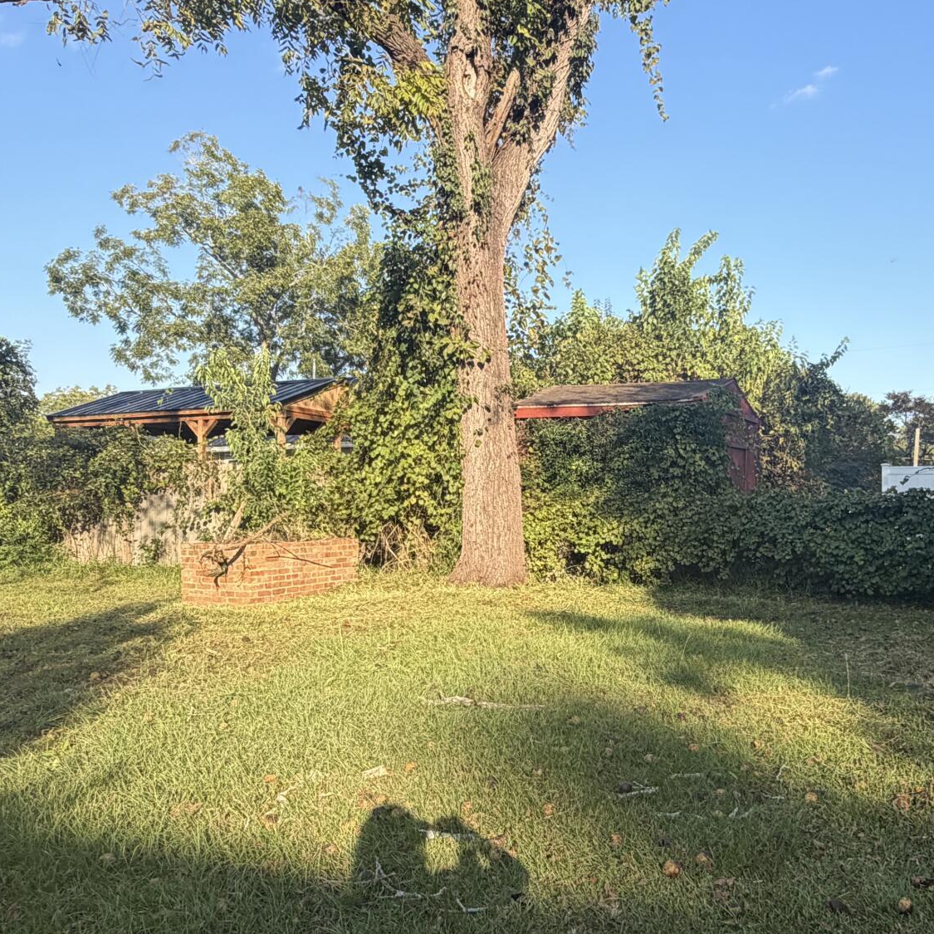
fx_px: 1007
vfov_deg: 49.7
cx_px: 643
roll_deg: -0.7
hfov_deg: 48.7
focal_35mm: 33
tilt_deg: +2.6
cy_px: 497
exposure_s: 1/522
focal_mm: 2.22
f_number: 2.2
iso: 40
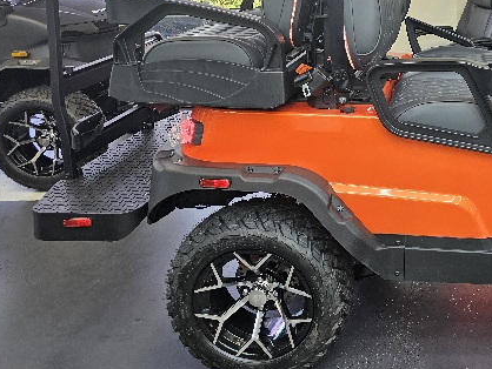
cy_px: 58
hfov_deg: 39.3
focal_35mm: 44
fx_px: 626
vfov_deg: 31.8
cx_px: 459
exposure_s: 1/120
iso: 160
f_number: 1.7
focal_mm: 6.3
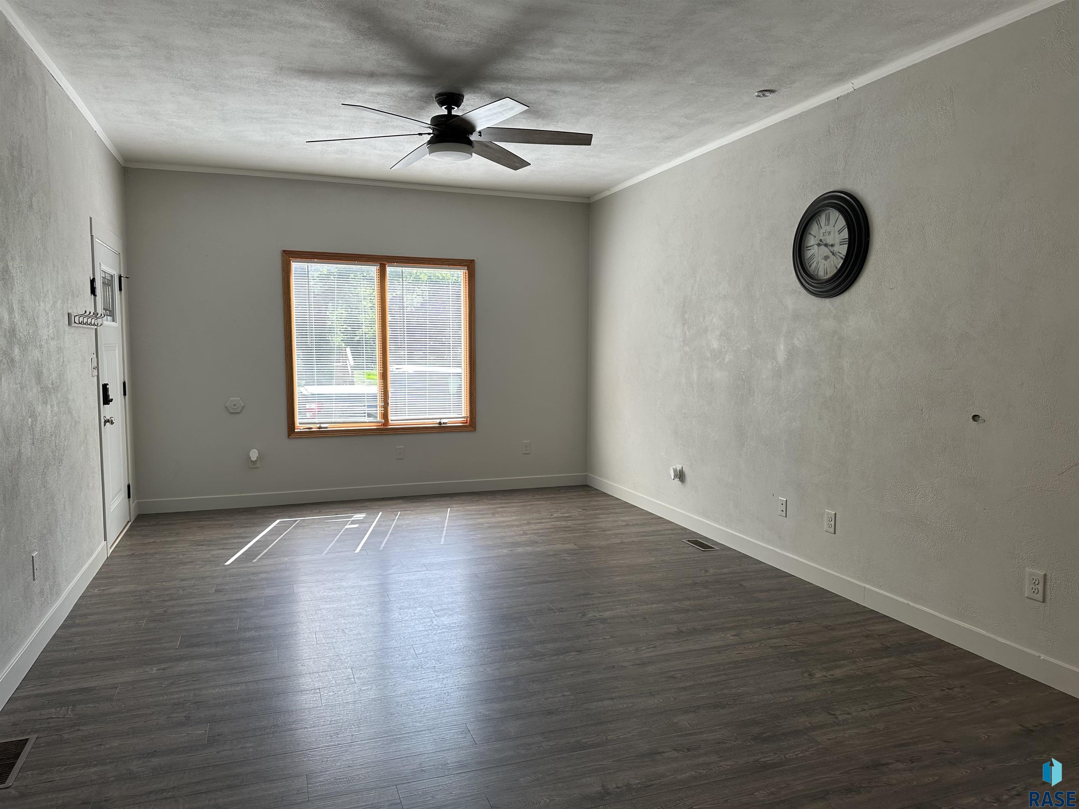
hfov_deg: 71.6
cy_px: 404
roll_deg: -0.8
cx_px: 540
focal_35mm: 24
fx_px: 748
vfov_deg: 56.8
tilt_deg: -4.8
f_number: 1.78
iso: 80
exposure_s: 1/274
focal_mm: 6.86
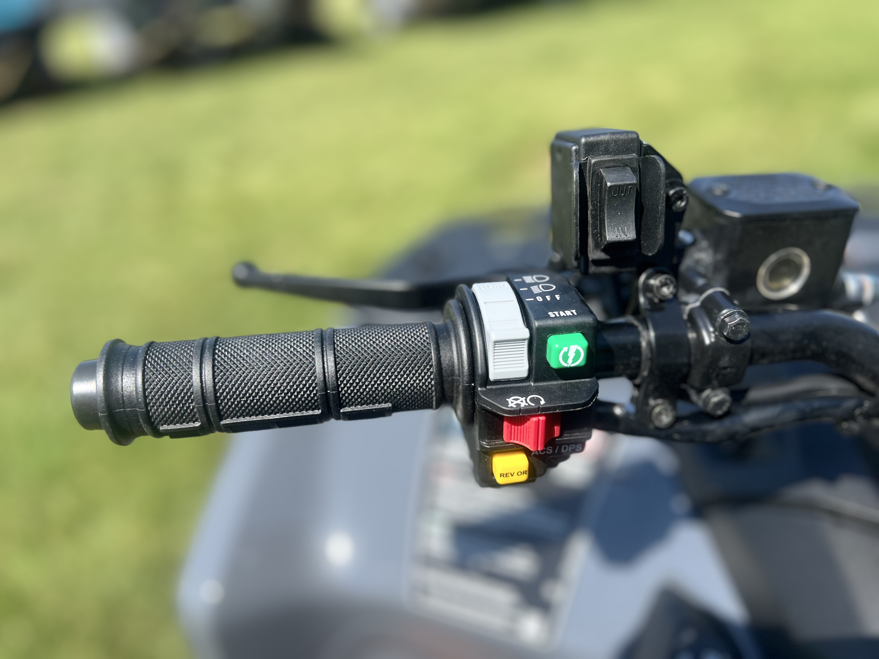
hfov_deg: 67.3
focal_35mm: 26
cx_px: 440
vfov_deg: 53.1
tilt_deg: -32.8
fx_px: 660
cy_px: 330
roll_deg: +5.9
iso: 50
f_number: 1.5
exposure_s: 1/2123
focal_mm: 5.7
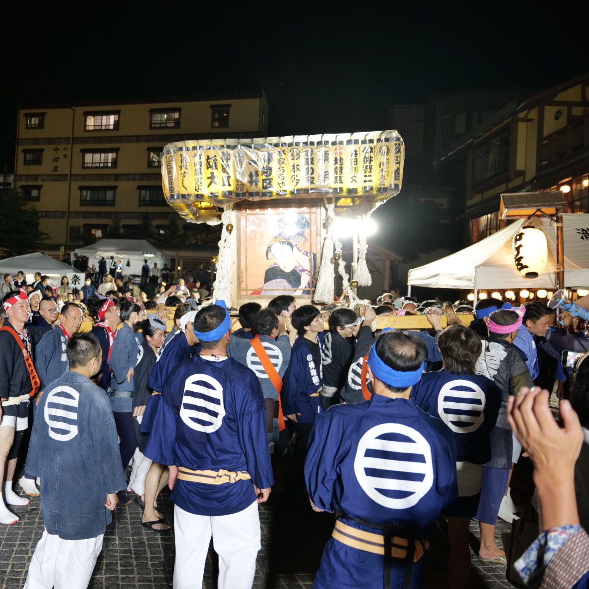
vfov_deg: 51.1
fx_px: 616
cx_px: 158
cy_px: 295
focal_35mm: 32
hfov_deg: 49.4
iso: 1000
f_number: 2.8
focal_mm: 25
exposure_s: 1/60
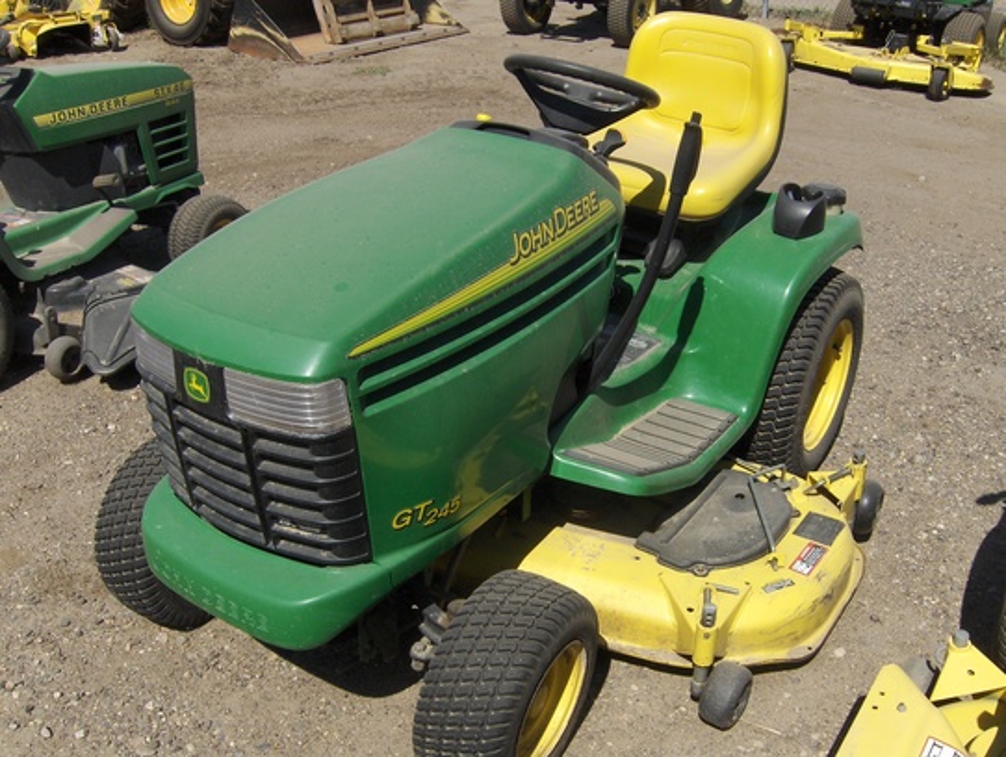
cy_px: 378
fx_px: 1019
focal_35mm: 35
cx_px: 503
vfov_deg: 40.8
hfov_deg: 52.6
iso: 100
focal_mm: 7.5
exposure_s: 1/529
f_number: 6.9
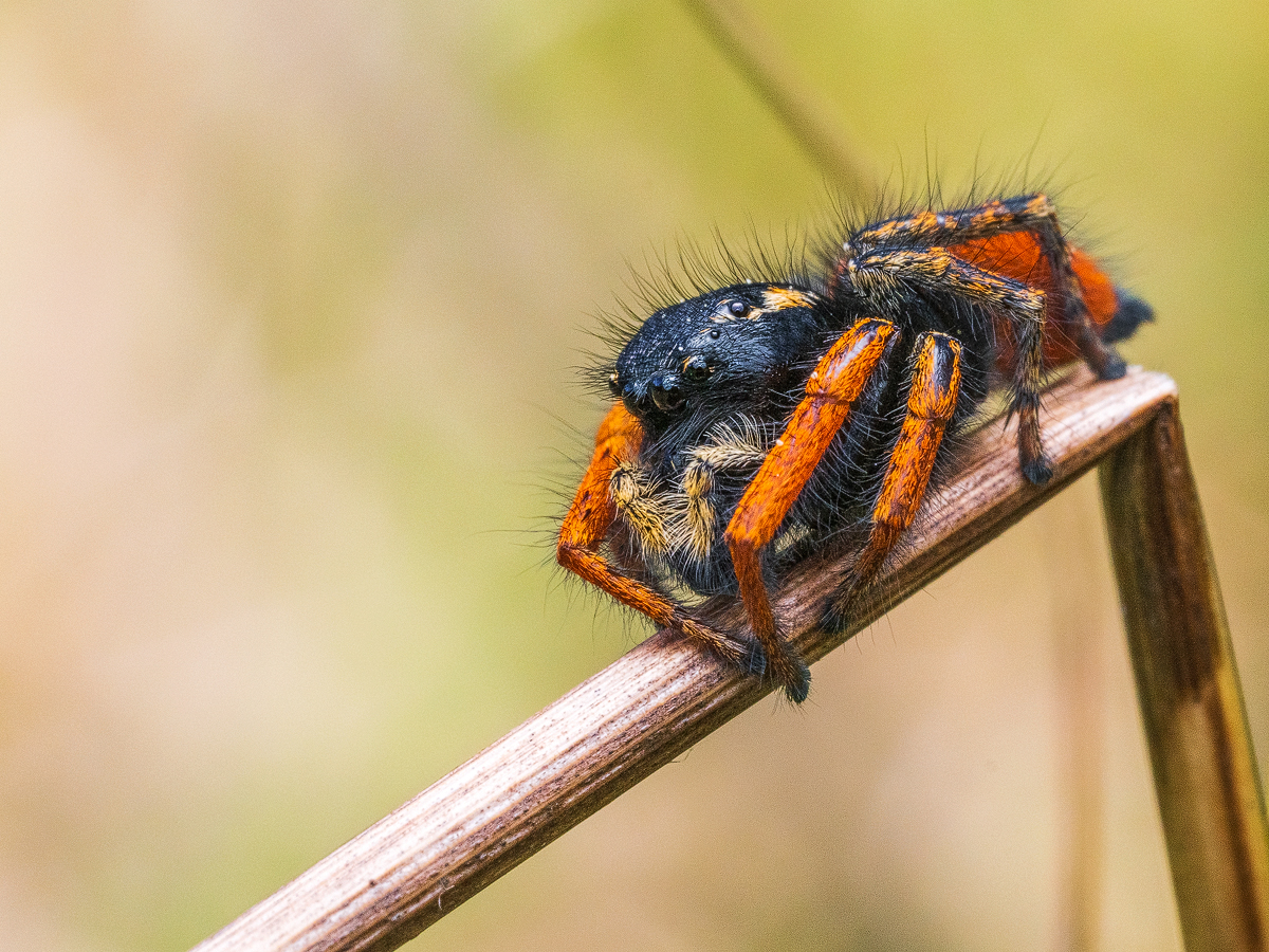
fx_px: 6599
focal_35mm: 180
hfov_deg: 11.0
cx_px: 634
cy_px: 476
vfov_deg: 8.2
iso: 800
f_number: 22
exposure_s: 1/250
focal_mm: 90
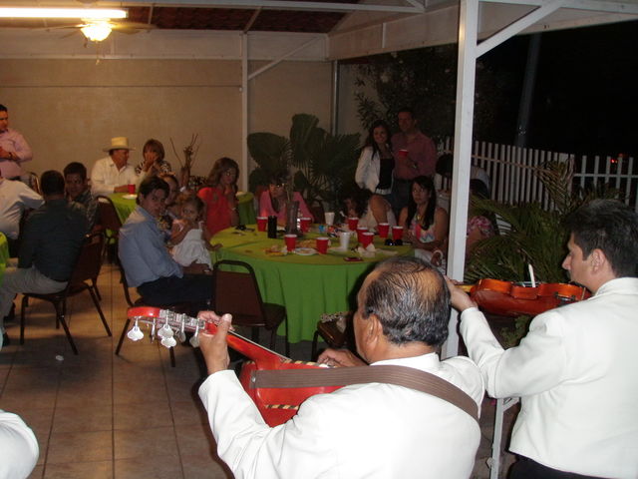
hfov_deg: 49.0
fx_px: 700
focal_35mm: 38
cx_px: 319
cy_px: 240
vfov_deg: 37.7
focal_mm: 6.7
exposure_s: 1/30
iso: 250
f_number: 3.5
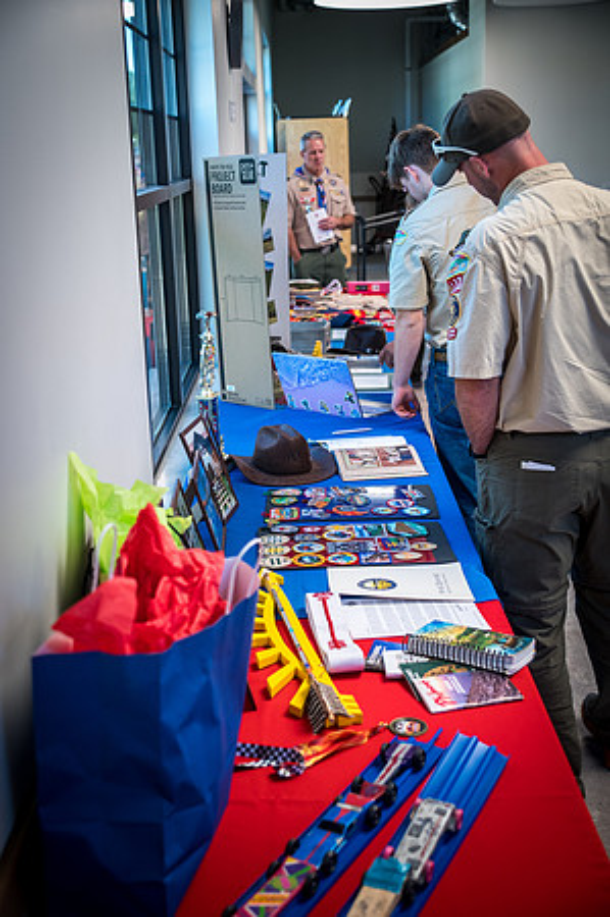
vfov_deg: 42.8
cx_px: 305
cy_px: 458
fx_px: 1172
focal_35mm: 46
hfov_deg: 29.2
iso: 1800
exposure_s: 1/125
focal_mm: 46
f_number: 4
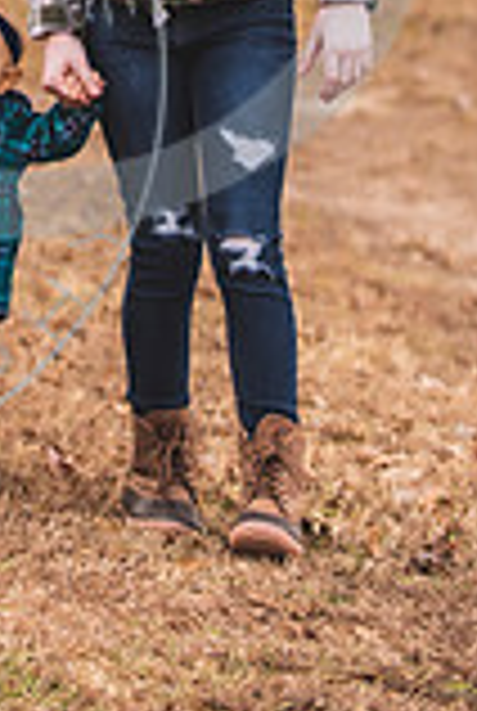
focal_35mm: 233
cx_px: -50
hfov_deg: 5.9
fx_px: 4610
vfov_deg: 8.7
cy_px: -270
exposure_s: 1/400
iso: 500
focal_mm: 82
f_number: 4
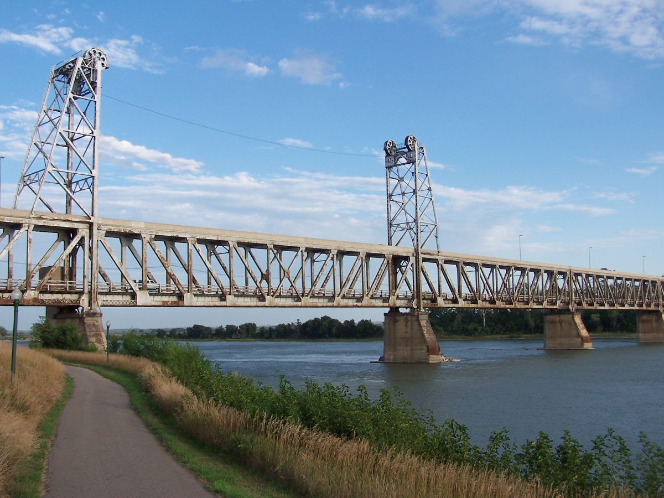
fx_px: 729
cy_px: 249
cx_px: 332
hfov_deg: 49.0
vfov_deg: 37.7
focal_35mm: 38
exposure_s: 1/350
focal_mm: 6.3
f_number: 4
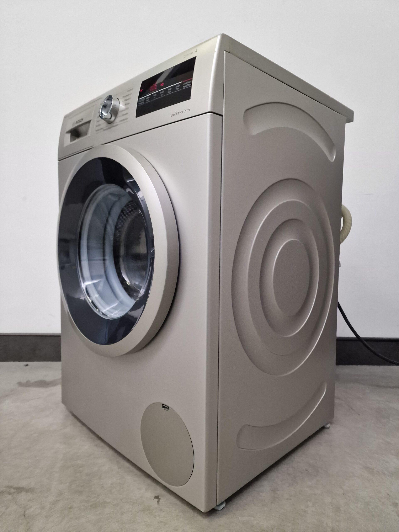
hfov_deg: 58.9
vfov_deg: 73.9
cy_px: 266
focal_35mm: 23
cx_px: 200
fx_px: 353
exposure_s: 1/100
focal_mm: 6.4
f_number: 1.8
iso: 500
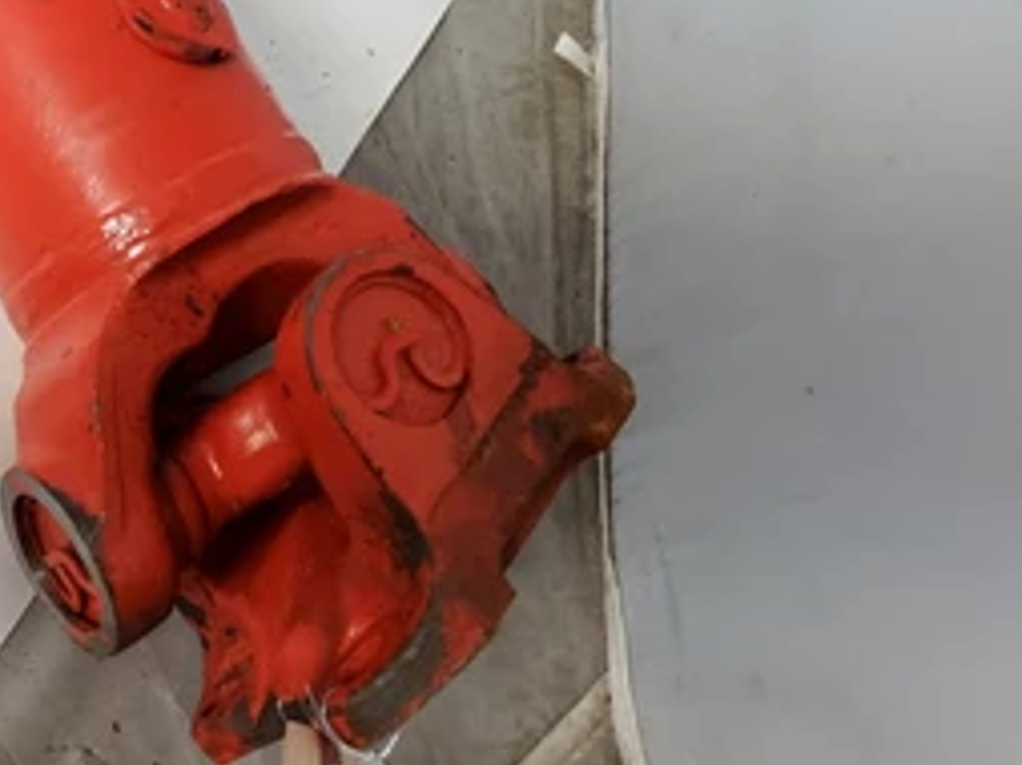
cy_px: 225
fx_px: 1209
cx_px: 314
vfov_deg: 34.6
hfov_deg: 44.9
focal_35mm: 41
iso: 250
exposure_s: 1/60
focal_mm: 4.3
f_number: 1.5
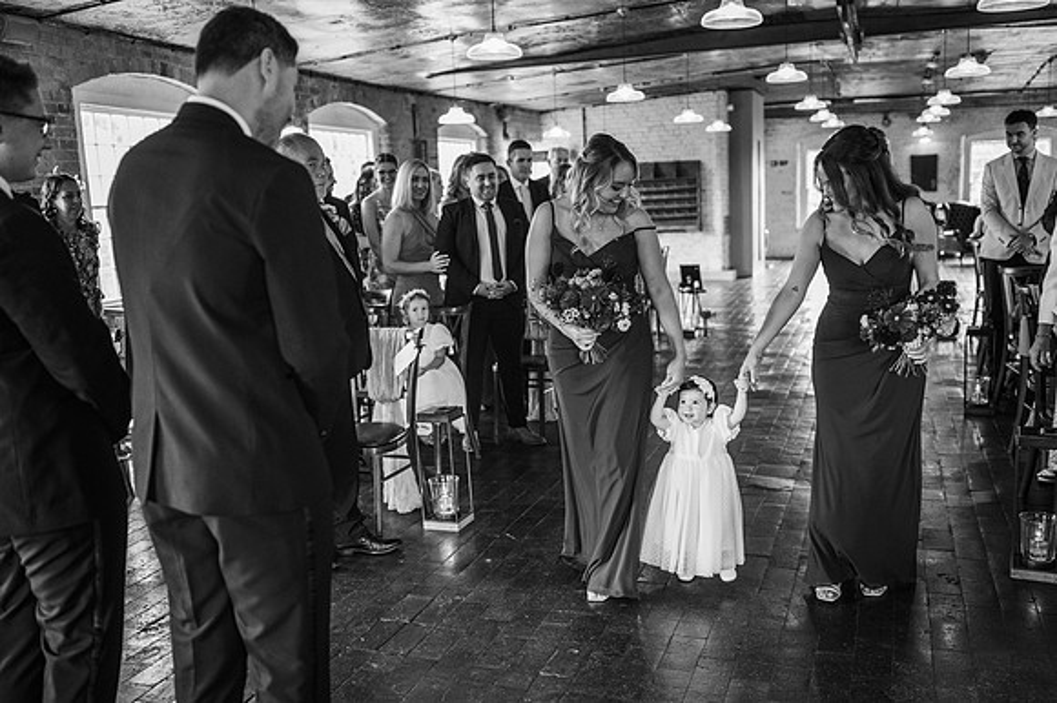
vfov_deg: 37.8
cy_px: 352
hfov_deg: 54.5
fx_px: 1027
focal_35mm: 35
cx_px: 528
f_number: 2.2
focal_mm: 35
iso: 1600
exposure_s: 1/200
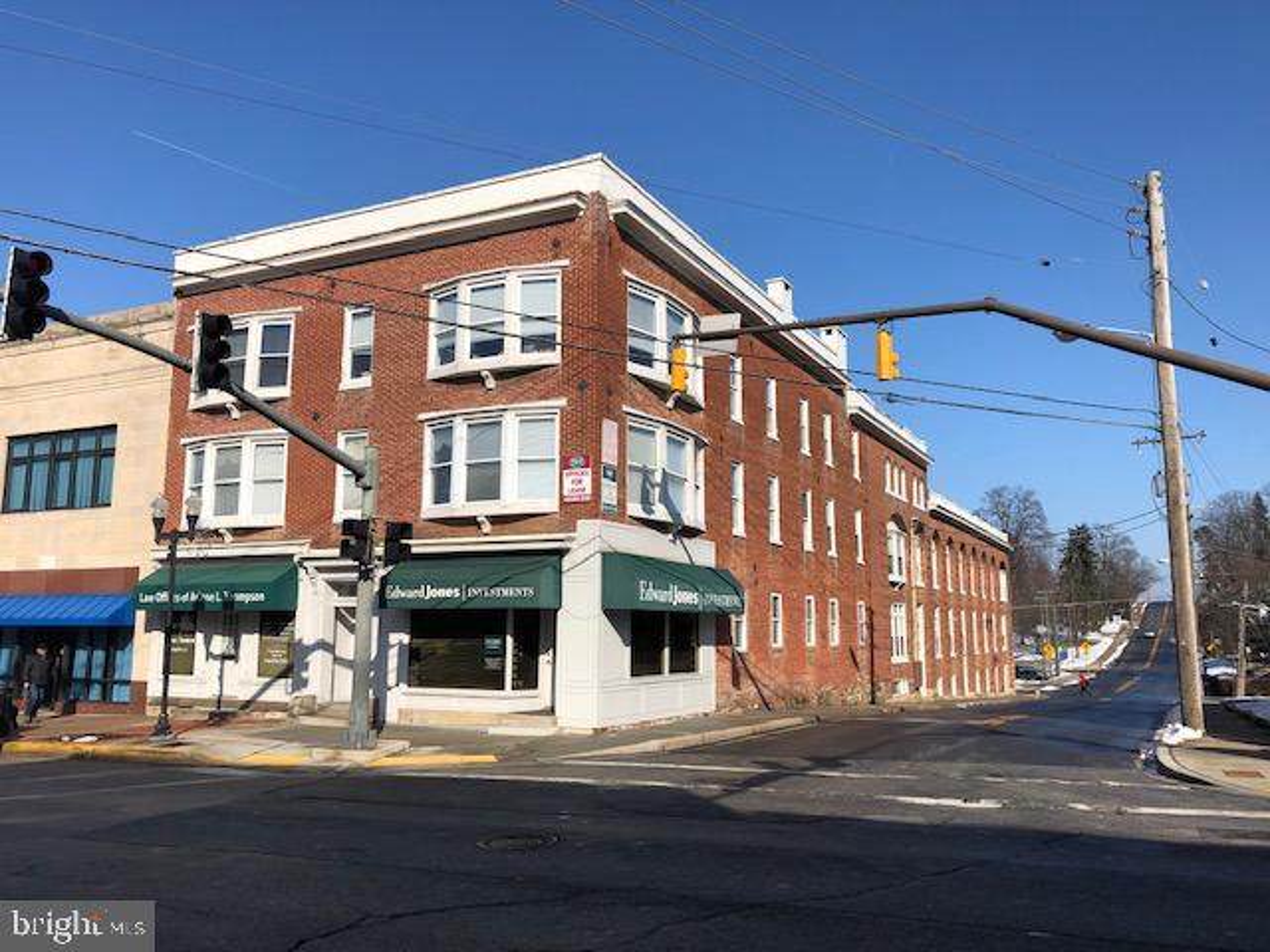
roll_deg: -0.1
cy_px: 476
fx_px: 1027
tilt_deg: +10.0
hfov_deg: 63.4
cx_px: 635
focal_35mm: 28
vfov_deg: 49.7
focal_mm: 3.99
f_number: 1.8
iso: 25
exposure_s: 1/3205
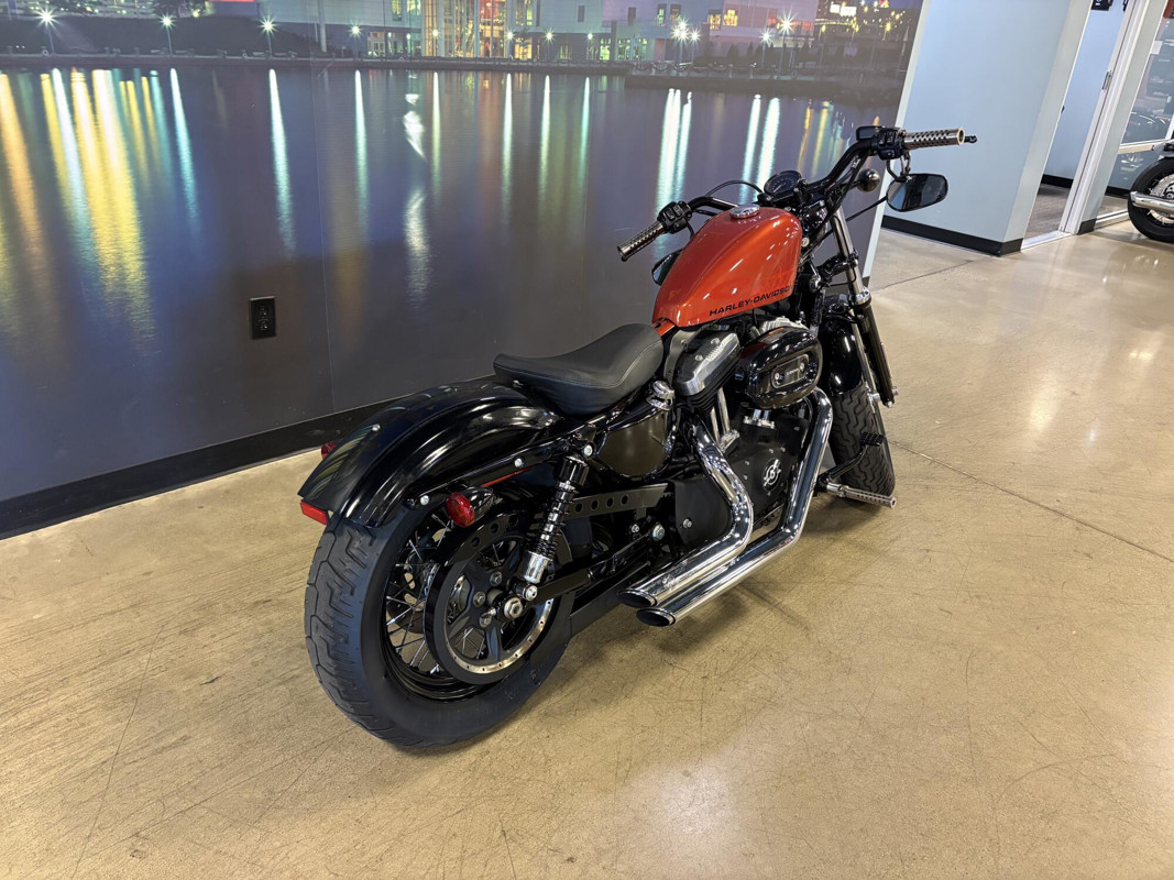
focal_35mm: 26
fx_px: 882
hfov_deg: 67.3
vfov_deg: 53.1
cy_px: 440
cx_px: 587
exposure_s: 1/60
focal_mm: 5.96
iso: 320
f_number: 1.6
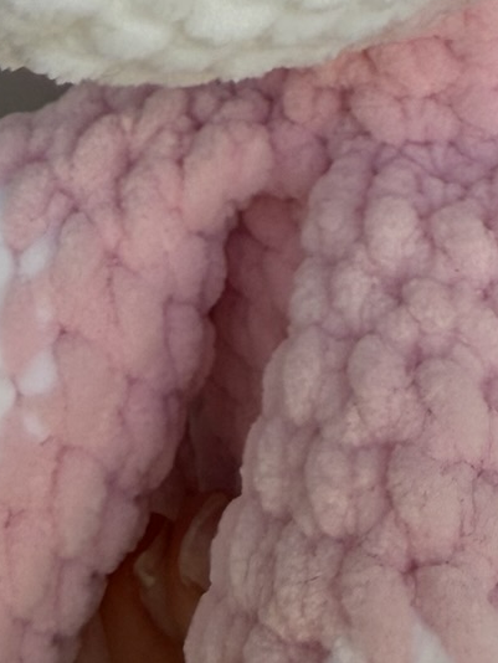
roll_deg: -1.4
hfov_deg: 15.9
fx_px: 1763
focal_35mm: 92
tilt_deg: -3.2
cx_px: 461
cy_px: -556
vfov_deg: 17.2
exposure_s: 1/177
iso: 40
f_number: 2.2
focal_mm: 2.22
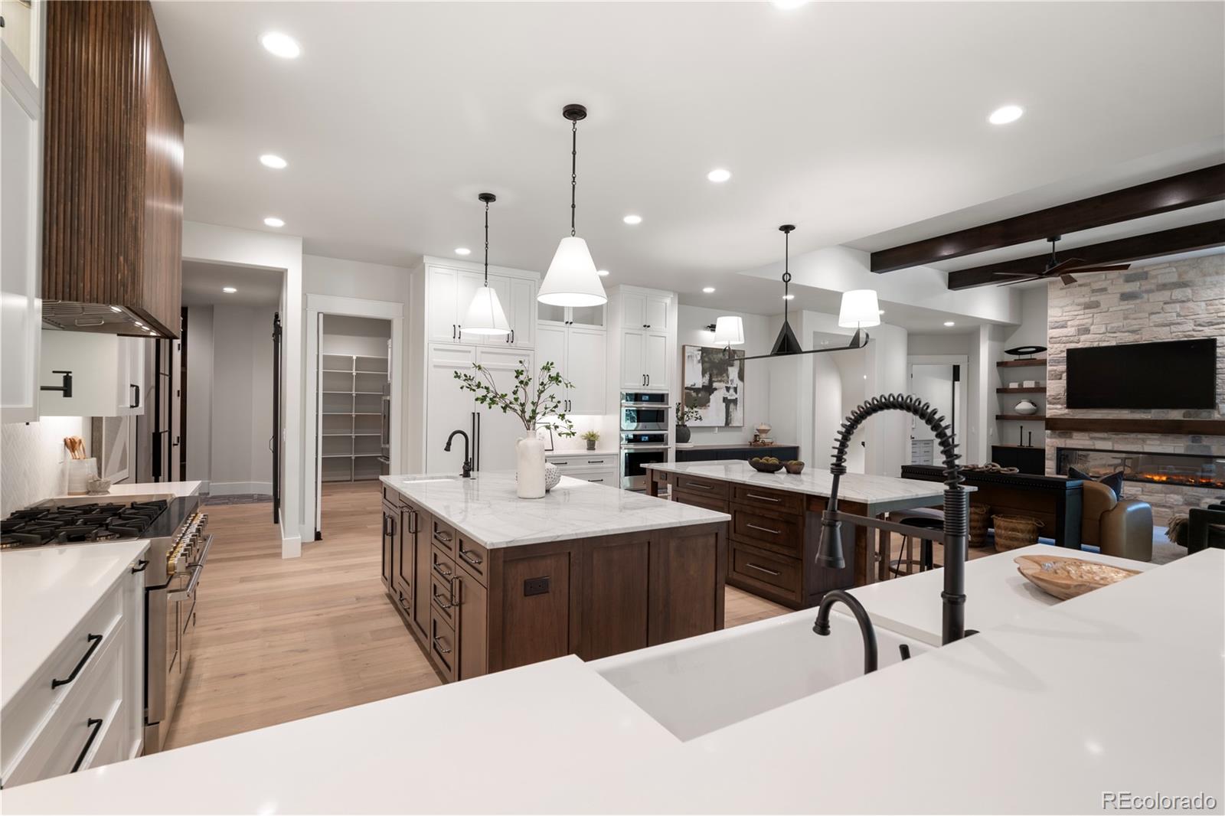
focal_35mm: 17
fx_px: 578
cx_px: 612
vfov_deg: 70.4
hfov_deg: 93.3
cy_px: 408
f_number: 8
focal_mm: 17
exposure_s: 2.5
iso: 500
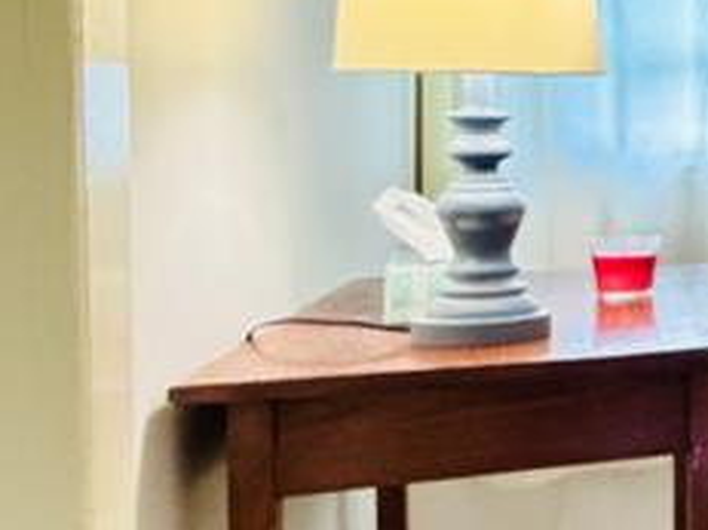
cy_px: 165
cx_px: 1465
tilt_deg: -3.4
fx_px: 1267
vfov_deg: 23.5
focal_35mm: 62
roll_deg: -1.0
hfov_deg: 18.3
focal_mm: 2.22
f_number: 2.2
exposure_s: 1/60
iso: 320
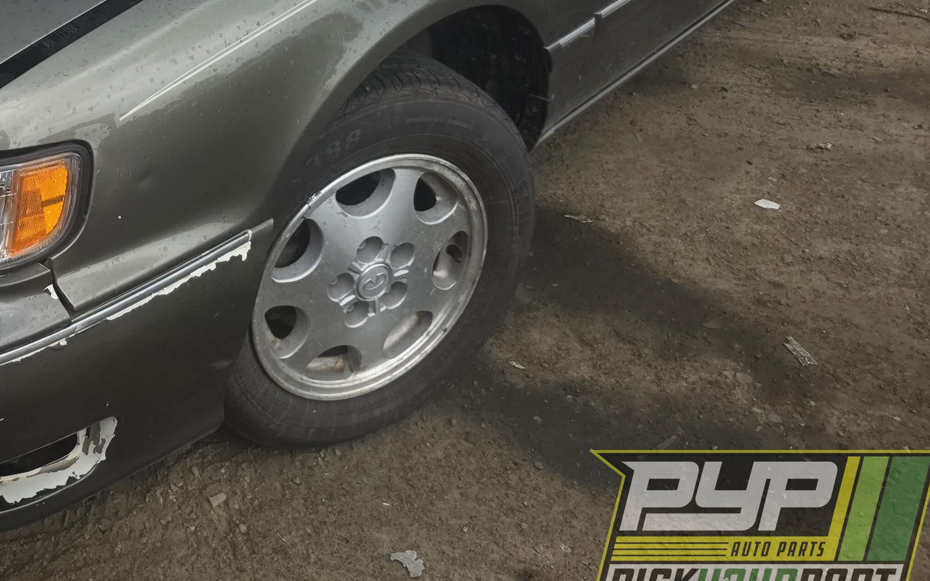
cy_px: -56
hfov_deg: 38.1
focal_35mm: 48
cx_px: 41
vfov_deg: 25.0
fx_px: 1217
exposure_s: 1/1399
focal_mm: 6.3
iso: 80
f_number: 1.7
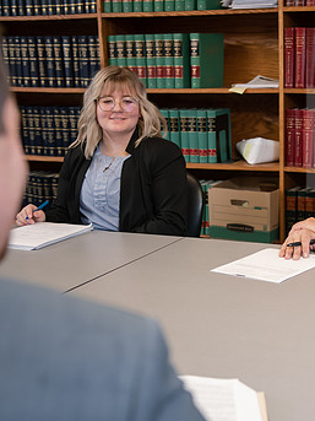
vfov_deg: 29.8
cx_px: 270
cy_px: 235
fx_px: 789
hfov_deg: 22.2
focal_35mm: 65
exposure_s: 1/125
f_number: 3.5
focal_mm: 40
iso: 1000
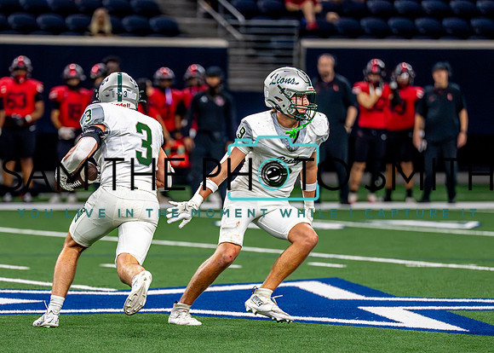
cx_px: 152
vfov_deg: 4.4
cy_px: 224
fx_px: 4630
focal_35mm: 330
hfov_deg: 6.1
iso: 5000
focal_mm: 200
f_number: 2.8
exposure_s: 1/2000
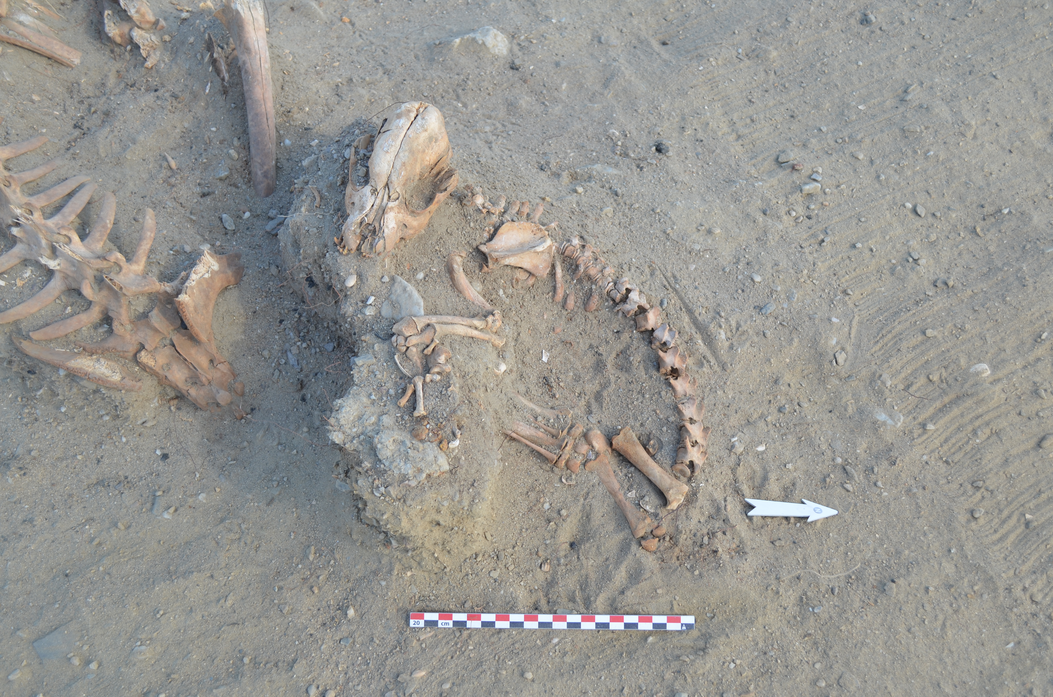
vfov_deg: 34.1
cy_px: 348
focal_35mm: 39
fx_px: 1138
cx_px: 526
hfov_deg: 49.6
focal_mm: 26
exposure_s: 1/125
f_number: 5.6
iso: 100
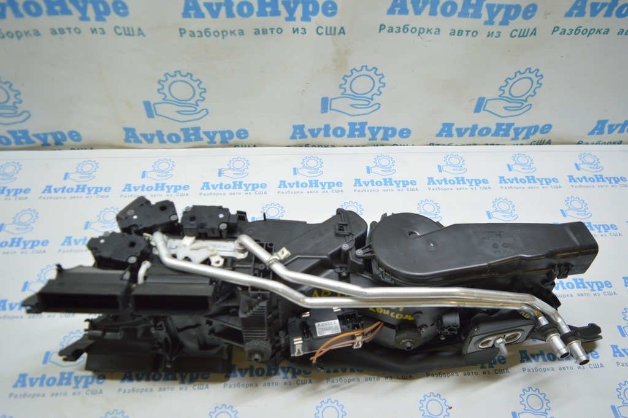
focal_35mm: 27
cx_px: 314
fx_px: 471
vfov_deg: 47.9
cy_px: 209
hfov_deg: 67.4
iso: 400
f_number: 3.5
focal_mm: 18
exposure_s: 1/60
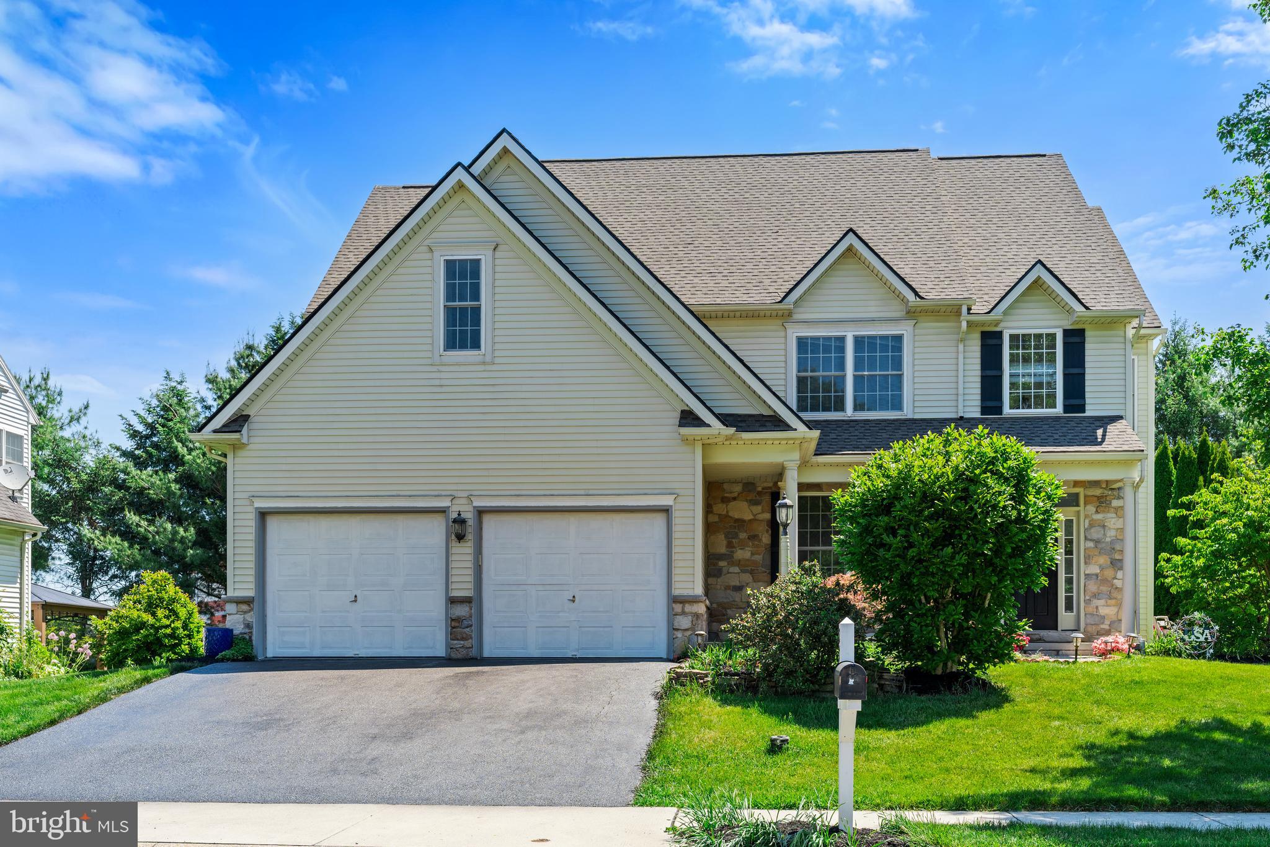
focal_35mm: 36
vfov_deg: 36.9
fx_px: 1270
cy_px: 424
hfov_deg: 53.1
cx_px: 635
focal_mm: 36
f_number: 8
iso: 160
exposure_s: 1/250
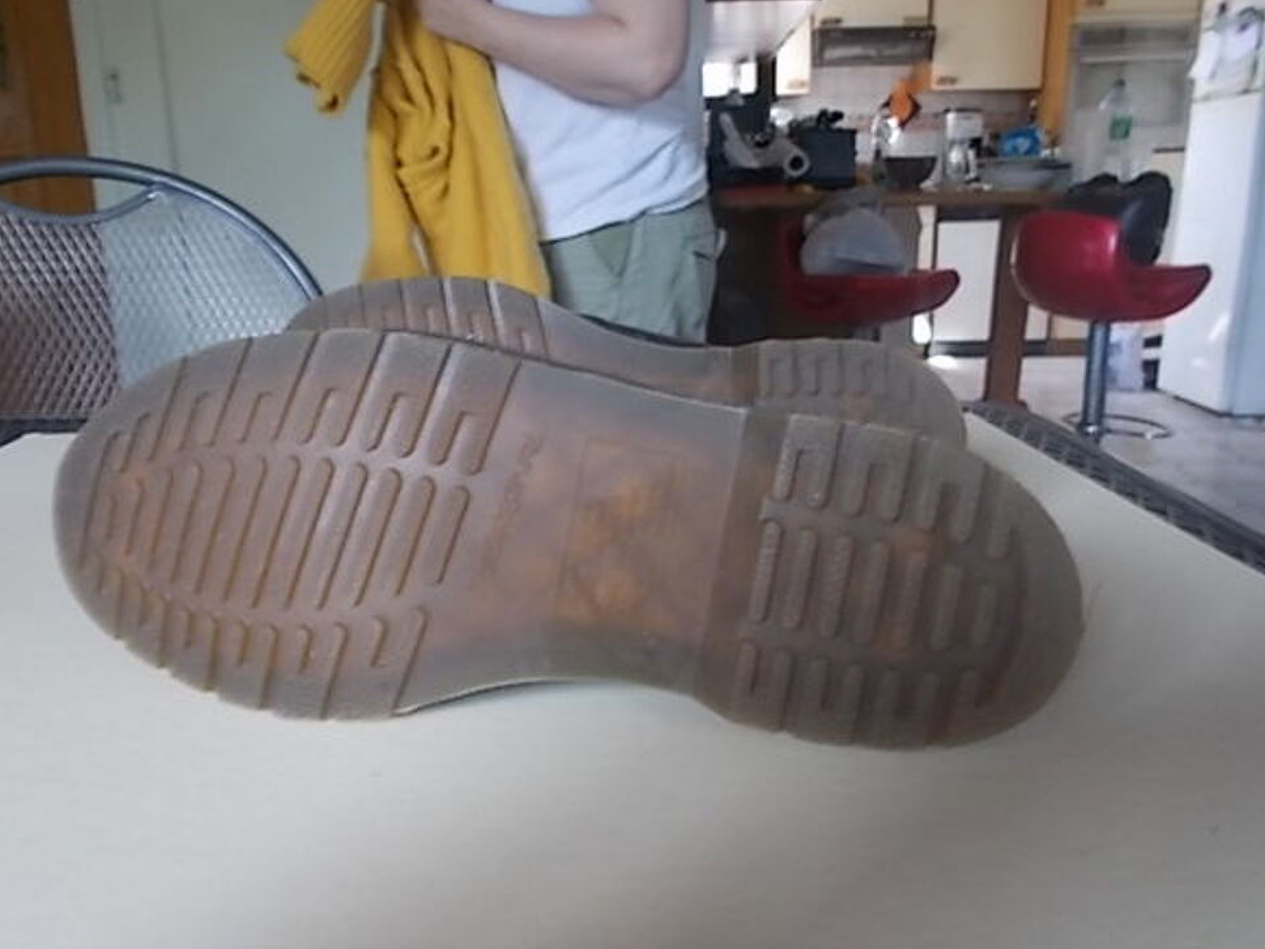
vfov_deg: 45.4
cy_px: 460
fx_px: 1133
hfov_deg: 58.4
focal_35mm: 31
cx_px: 635
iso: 160
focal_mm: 5.3
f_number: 3.4
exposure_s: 1/25
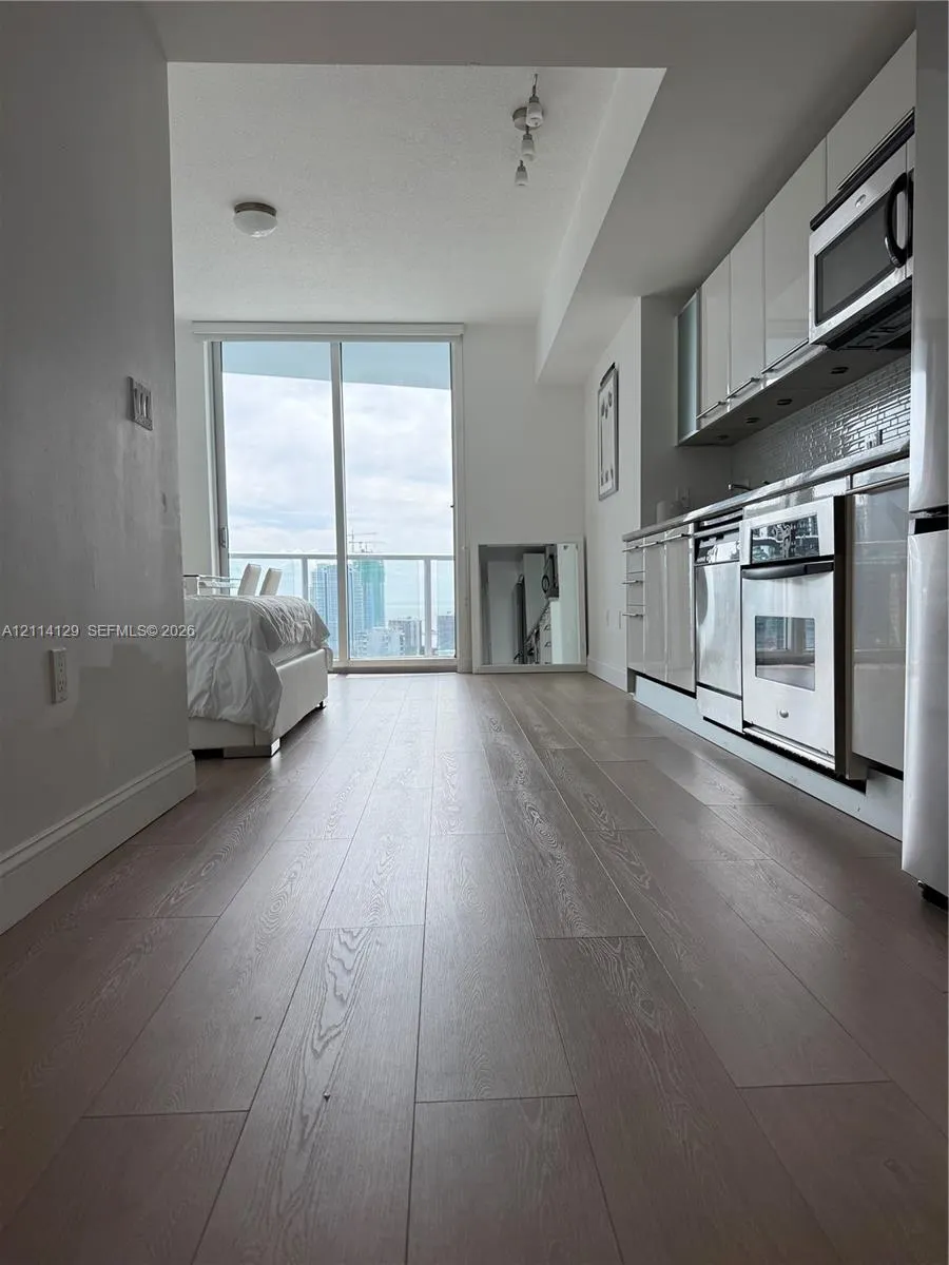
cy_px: 632
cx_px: 474
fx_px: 877
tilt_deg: -2.5
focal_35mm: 24
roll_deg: +2.4
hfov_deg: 56.8
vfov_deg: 71.6
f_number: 1.78
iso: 80
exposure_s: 1/671
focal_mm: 6.76
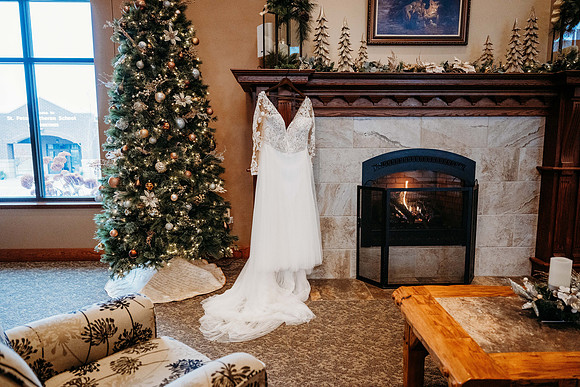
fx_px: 387
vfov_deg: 53.2
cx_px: 290
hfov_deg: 73.7
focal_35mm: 24
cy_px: 194
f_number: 2.8
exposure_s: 1/250
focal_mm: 24
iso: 1250
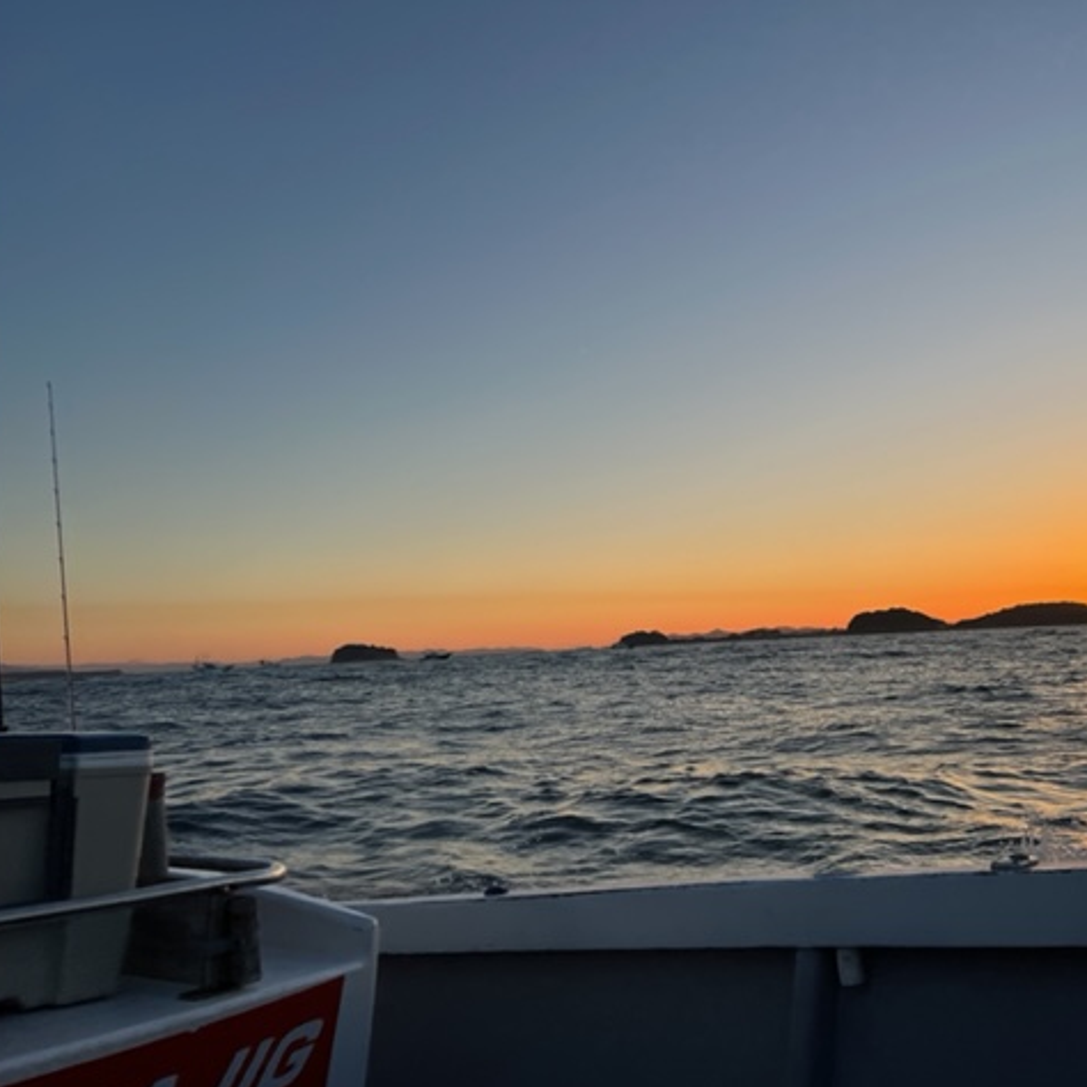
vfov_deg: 52.5
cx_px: 704
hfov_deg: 51.8
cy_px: 546
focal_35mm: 31
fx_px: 1101
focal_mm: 5.7
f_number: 1.5
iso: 50
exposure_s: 1/1645
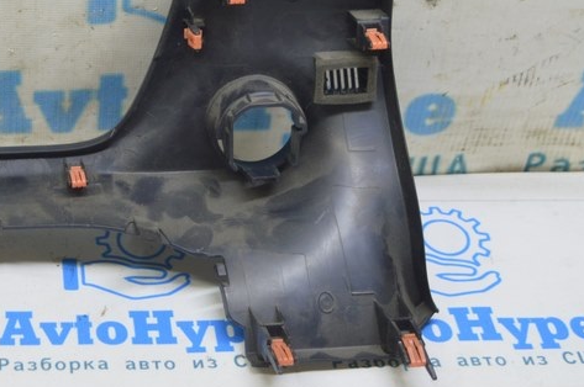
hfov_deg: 21.6
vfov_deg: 14.8
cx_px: -4
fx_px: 1474
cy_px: 14
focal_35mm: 91
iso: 400
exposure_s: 1/20
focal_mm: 28
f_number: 5.6
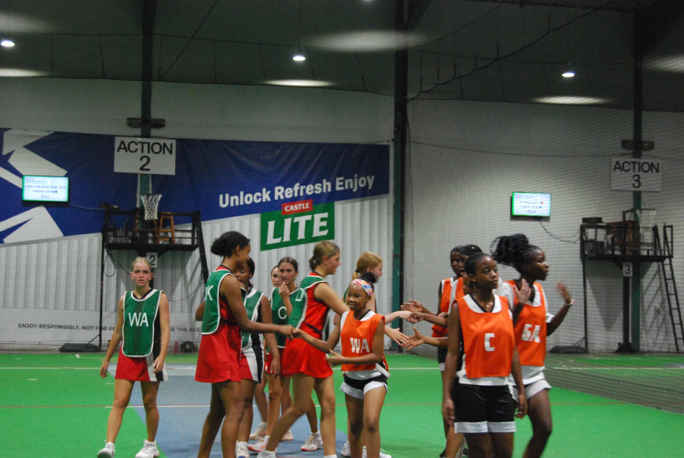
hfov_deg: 31.9
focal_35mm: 63
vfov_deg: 21.6
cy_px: 229
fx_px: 1198
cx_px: 342
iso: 1600
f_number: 5.3
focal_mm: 42
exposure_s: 1/60
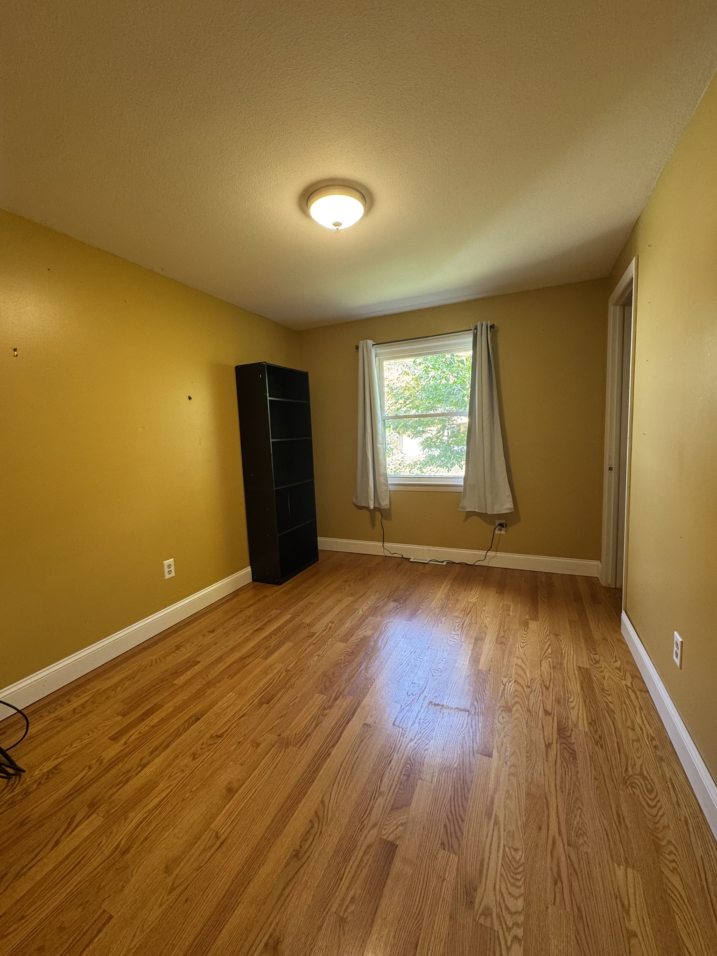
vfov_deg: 102.1
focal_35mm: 14
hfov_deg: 85.7
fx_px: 387
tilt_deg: -6.0
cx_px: 358
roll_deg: +2.0
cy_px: 478
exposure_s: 1/60
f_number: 2.2
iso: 160
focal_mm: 2.22
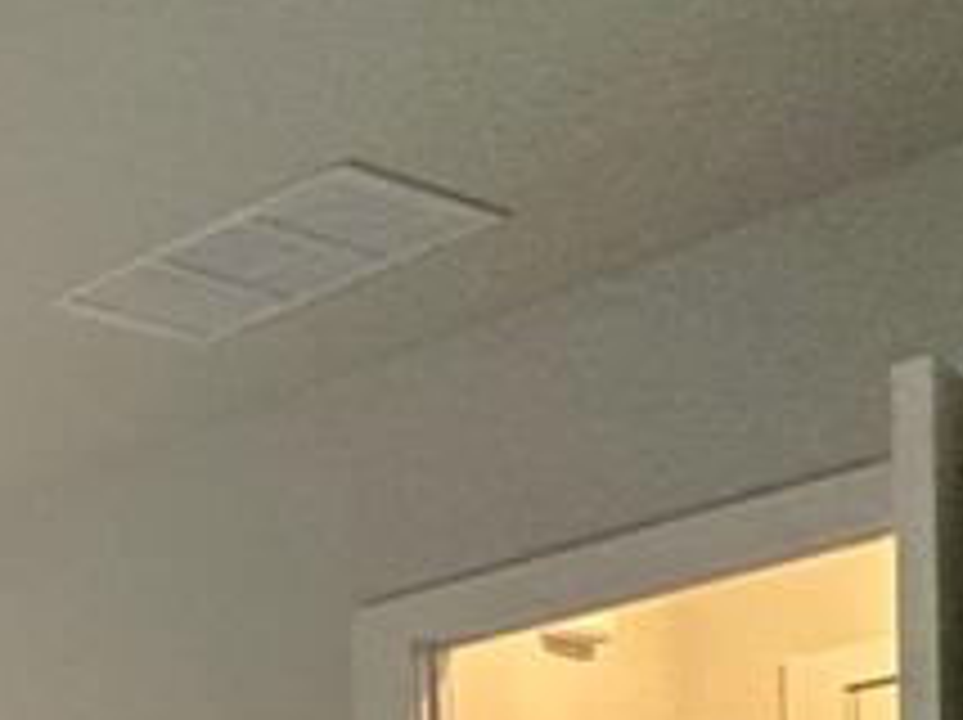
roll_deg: +1.5
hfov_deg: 15.6
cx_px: -1305
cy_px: 1278
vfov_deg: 17.8
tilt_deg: -0.2
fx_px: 1862
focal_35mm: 67
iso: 320
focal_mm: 2.22
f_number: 2.2
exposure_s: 1/120
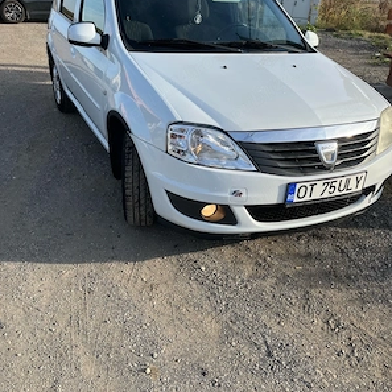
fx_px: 397
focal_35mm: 31
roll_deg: -1.7
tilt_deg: -29.9
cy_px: 207
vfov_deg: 52.5
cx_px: 197
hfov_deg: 52.5
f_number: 1.6
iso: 50
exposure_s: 1/1647
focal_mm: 5.1
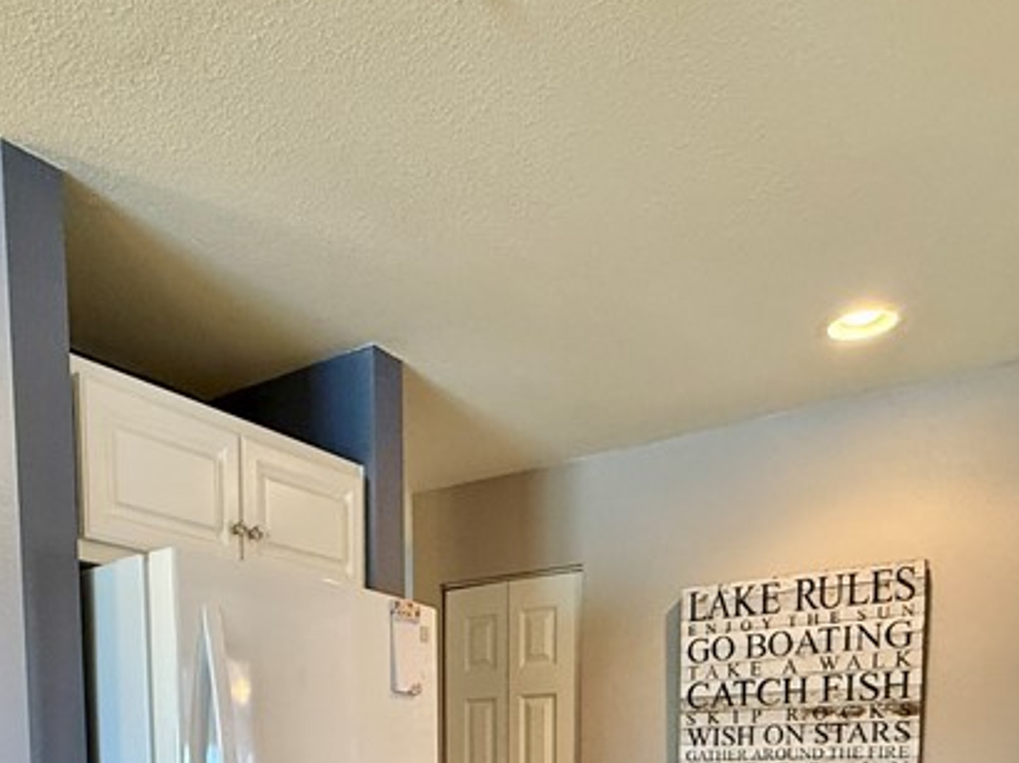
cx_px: 390
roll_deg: +1.1
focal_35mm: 35
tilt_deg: -4.6
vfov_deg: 34.1
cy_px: 877
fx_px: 1030
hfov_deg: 52.2
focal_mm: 2.22
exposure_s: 1/60
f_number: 2.2
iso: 320
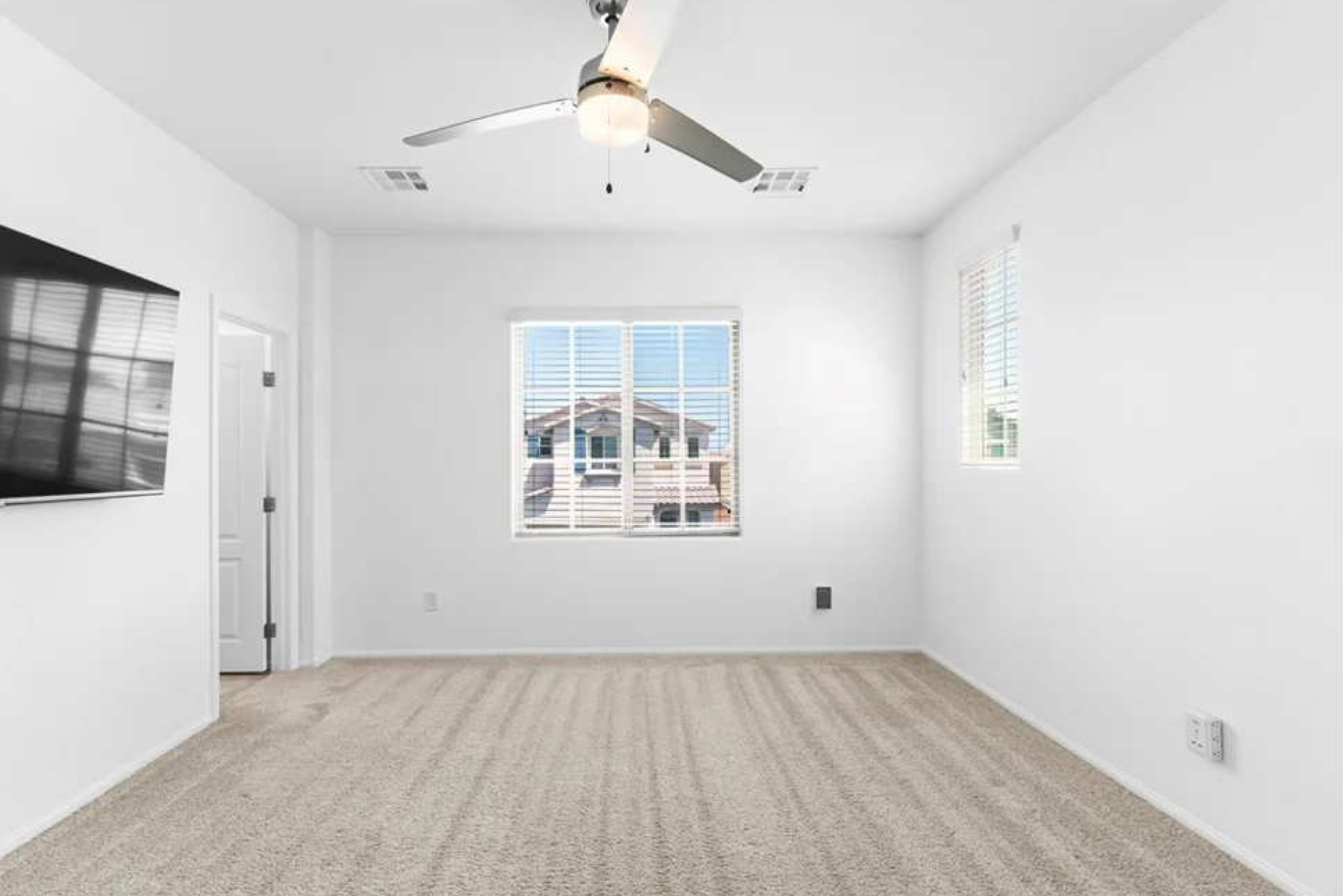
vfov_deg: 67.4
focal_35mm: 18
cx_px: 633
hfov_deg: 89.9
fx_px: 672
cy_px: 456
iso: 400
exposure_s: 1/40
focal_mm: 17
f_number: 8
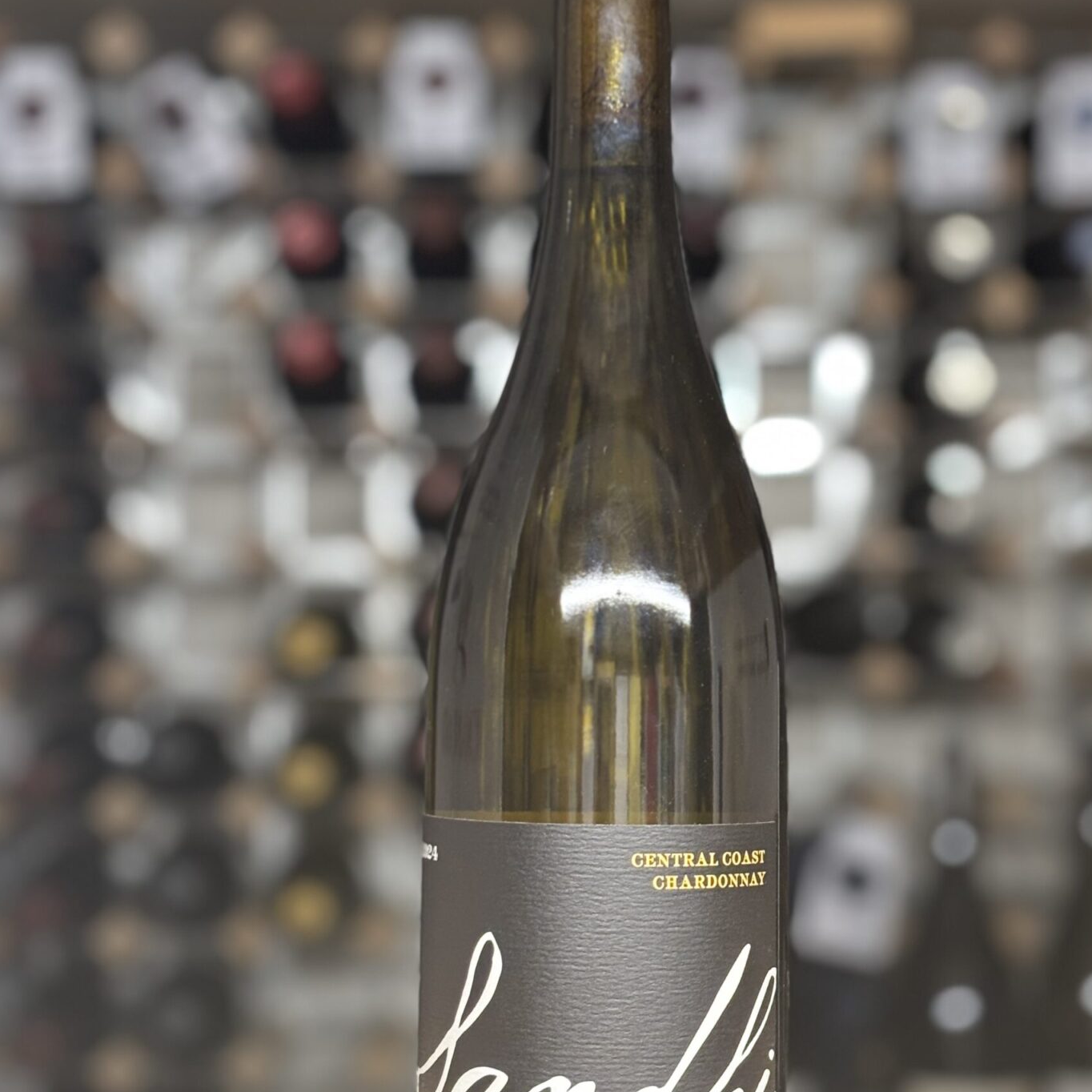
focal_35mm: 69
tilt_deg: +3.4
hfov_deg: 25.0
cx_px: 611
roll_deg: +0.6
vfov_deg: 25.0
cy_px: 535
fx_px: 2463
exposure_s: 1/33
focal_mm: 5.96
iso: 160
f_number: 1.6
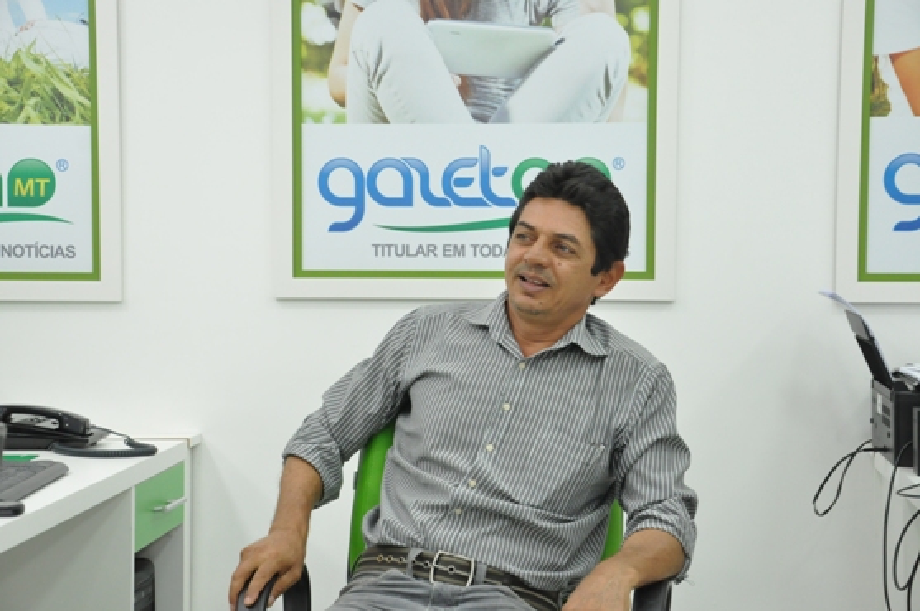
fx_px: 1991
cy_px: 306
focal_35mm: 78
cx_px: 460
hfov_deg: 26.0
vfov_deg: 17.5
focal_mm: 52
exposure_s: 1/80
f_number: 9
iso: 2000
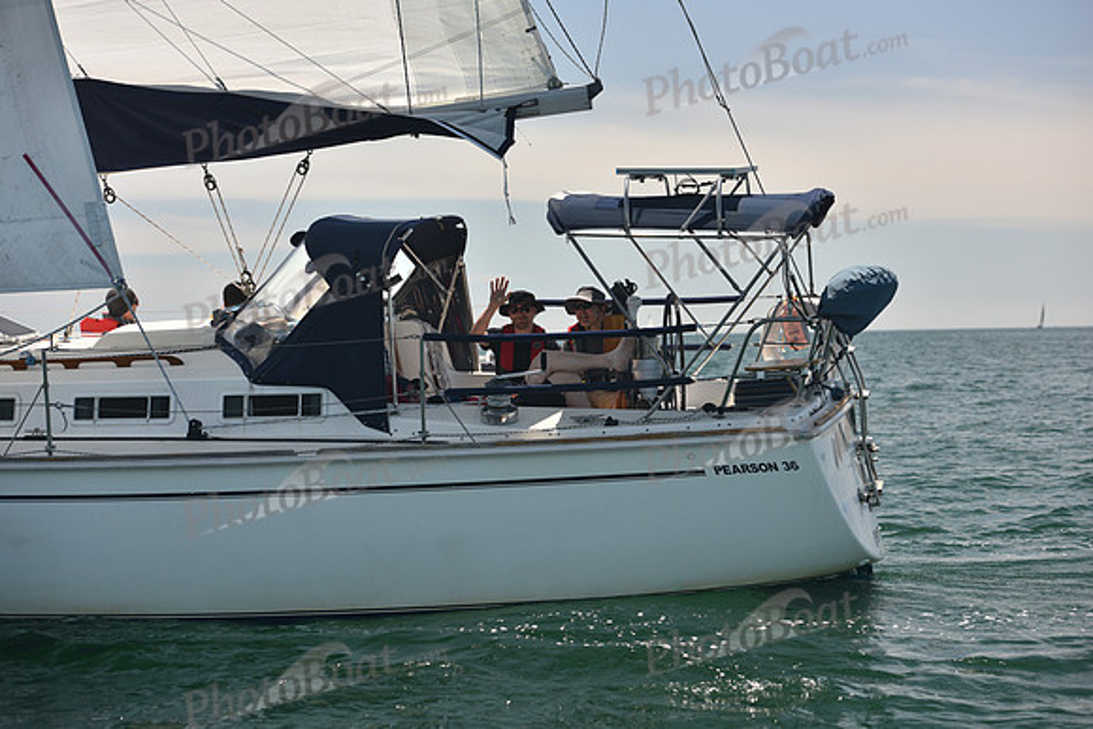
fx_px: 2278
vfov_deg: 18.2
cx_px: 546
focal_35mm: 75
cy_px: 364
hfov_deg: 27.0
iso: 250
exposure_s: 1/800
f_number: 4.5
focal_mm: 75
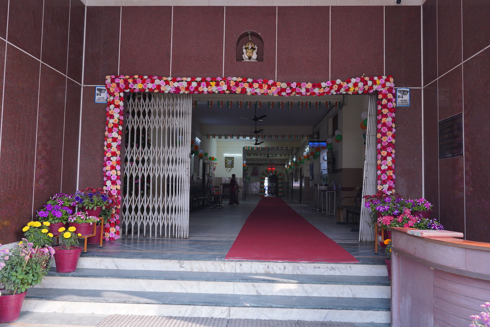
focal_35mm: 28
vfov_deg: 46.4
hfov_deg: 65.5
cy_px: 164
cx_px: 245
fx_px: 381
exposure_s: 1/125
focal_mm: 28
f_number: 5.6
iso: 640
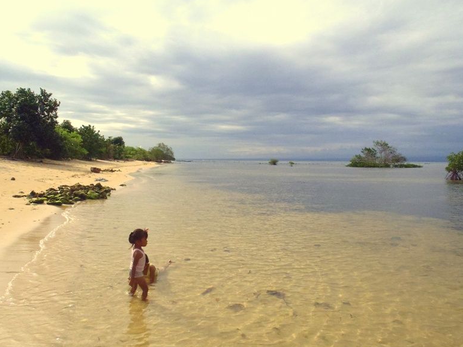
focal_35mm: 29
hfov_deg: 61.7
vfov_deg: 48.2
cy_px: 177
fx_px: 388
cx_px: 229
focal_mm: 5
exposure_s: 1/500
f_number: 10
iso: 400
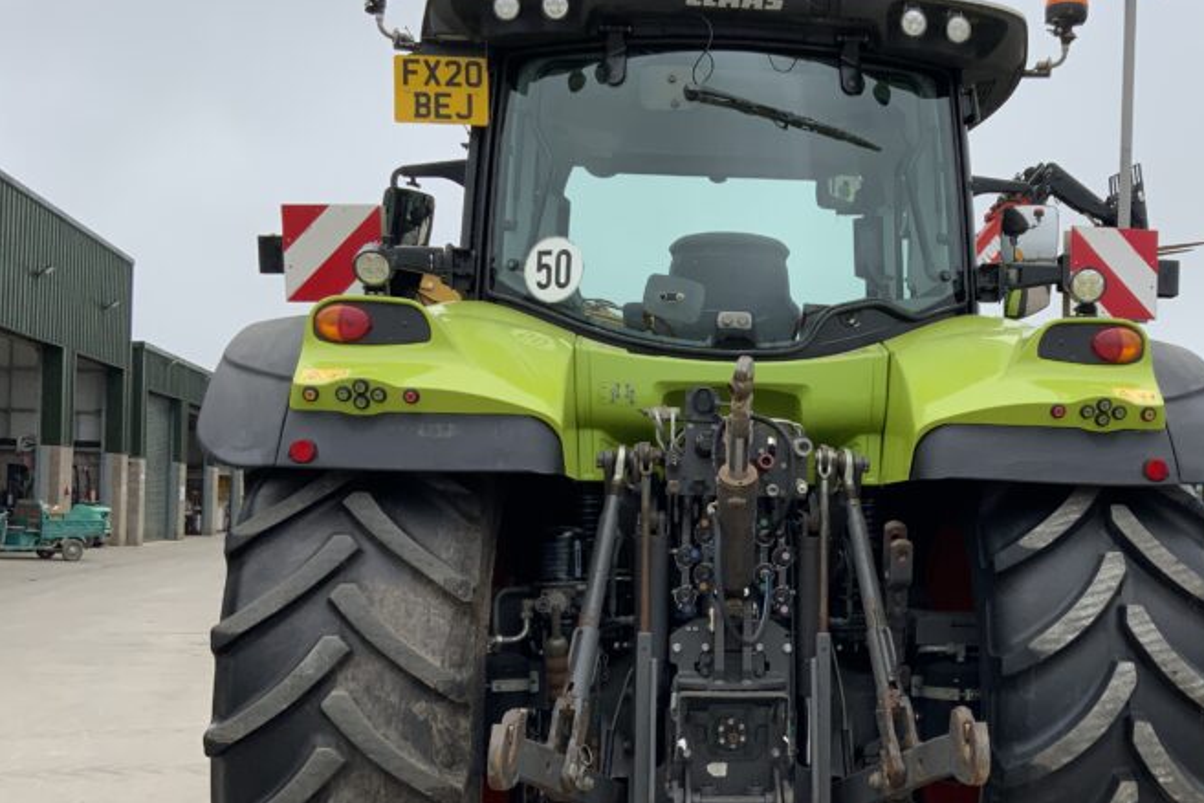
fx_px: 1572
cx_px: 817
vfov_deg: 28.5
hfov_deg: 41.3
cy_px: 510
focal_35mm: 47
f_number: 1.8
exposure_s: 1/869
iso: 16
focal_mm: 3
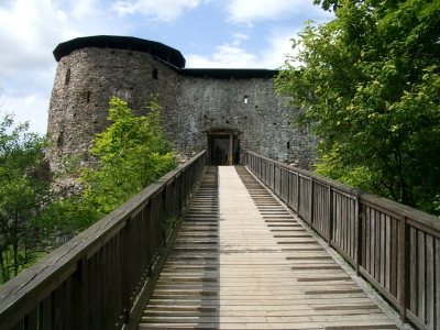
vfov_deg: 40.7
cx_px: 220
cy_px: 165
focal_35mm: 35
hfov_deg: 52.6
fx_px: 445
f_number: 4.3
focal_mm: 5.8
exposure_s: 1/500
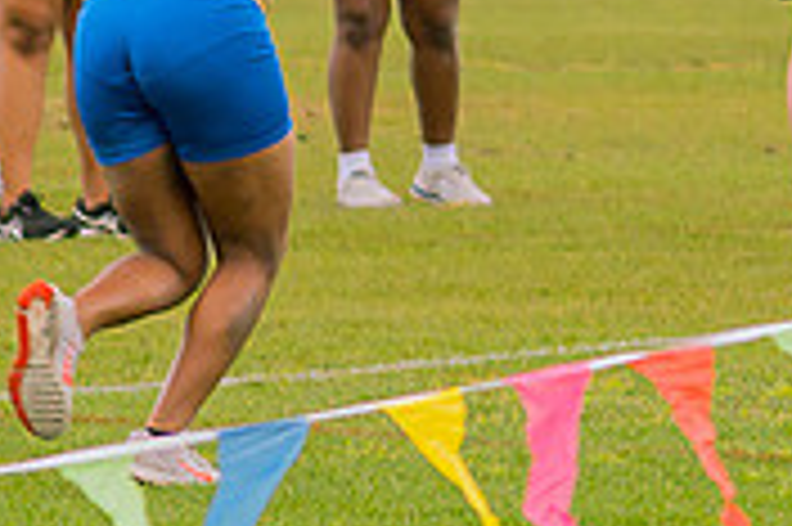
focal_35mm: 840
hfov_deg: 2.5
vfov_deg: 1.6
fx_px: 18462
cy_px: 54
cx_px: 318
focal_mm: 120
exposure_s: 1/200
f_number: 4
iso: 200
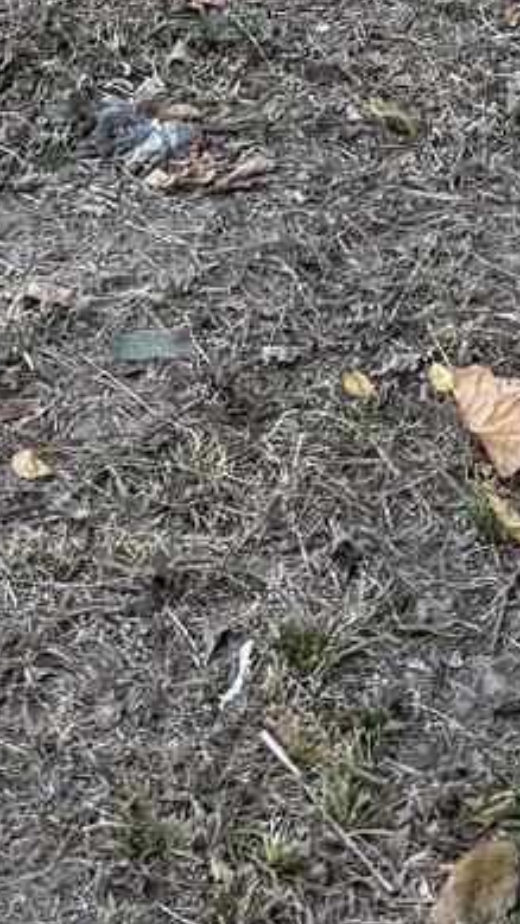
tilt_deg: -6.0
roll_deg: +1.1
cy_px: -1610
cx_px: 266
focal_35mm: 155
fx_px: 3797
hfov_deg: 7.8
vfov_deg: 10.7
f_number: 1.78
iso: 100
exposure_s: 1/244
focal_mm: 6.76
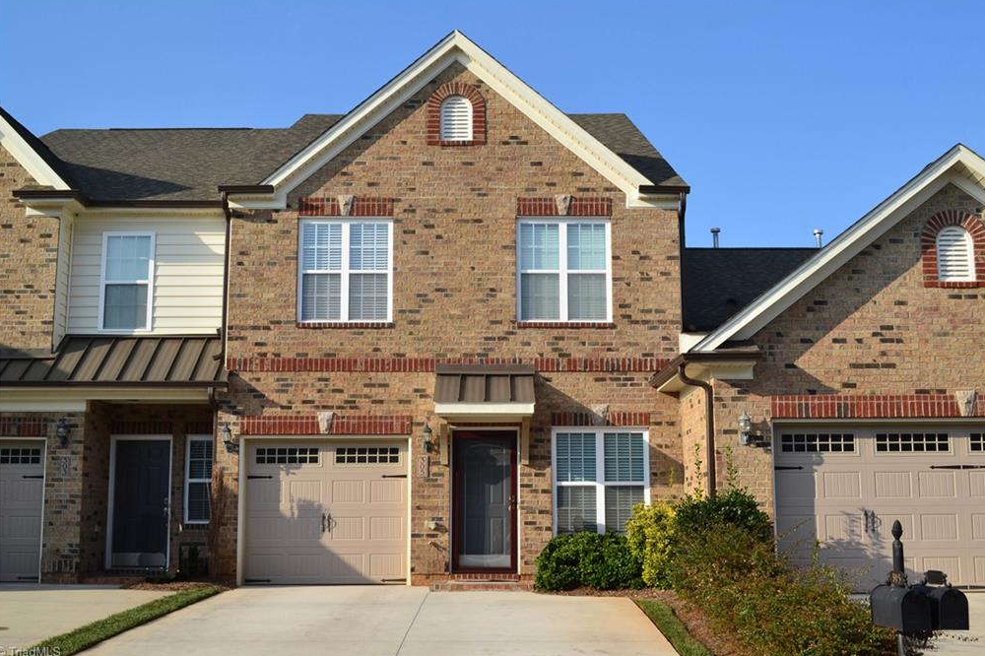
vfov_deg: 31.2
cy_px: 325
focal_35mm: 43
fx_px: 1176
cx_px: 498
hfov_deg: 45.4
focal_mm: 28
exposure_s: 1/320
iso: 400
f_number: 10
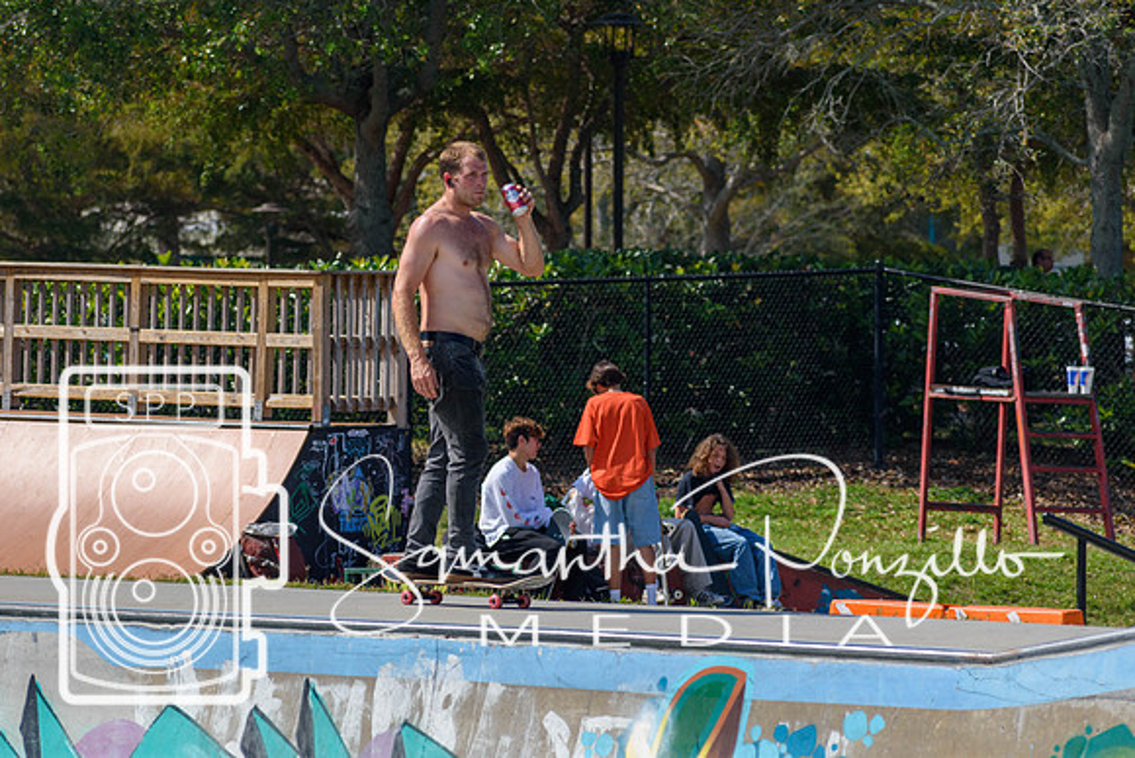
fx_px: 8278
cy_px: 379
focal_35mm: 262
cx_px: 568
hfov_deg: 7.8
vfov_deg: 5.2
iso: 250
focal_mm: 175
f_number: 5.6
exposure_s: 1/2000
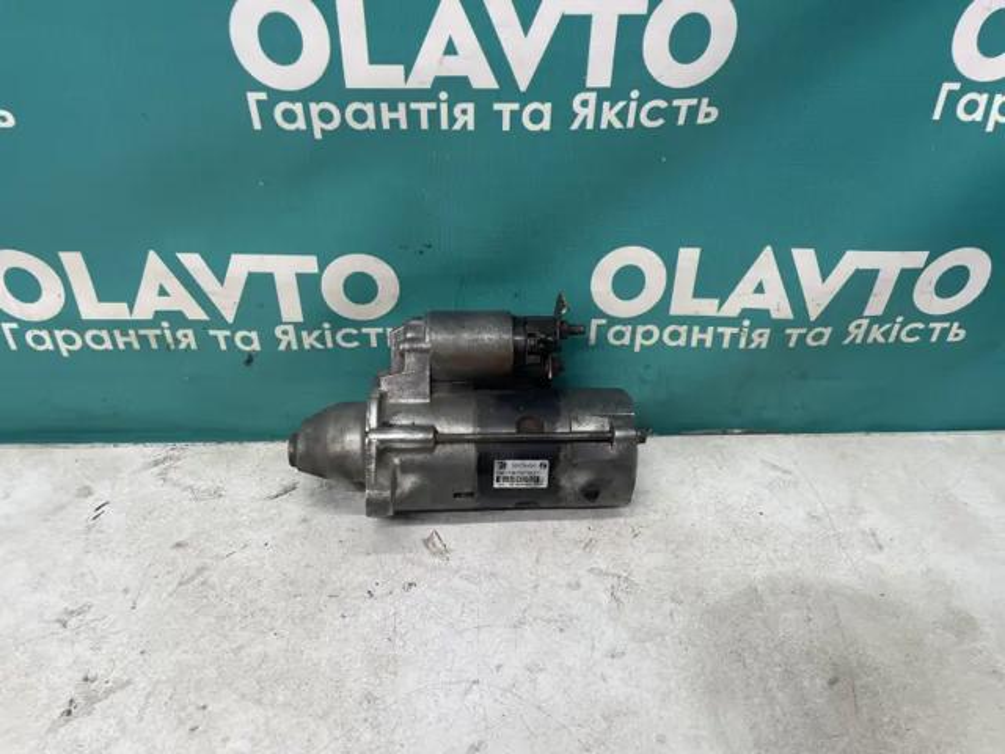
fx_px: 755
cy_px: 377
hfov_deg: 67.3
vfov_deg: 53.1
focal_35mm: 26
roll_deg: -0.3
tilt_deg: -34.5
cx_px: 502
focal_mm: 4.2
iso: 80
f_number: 1.6
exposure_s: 1/100
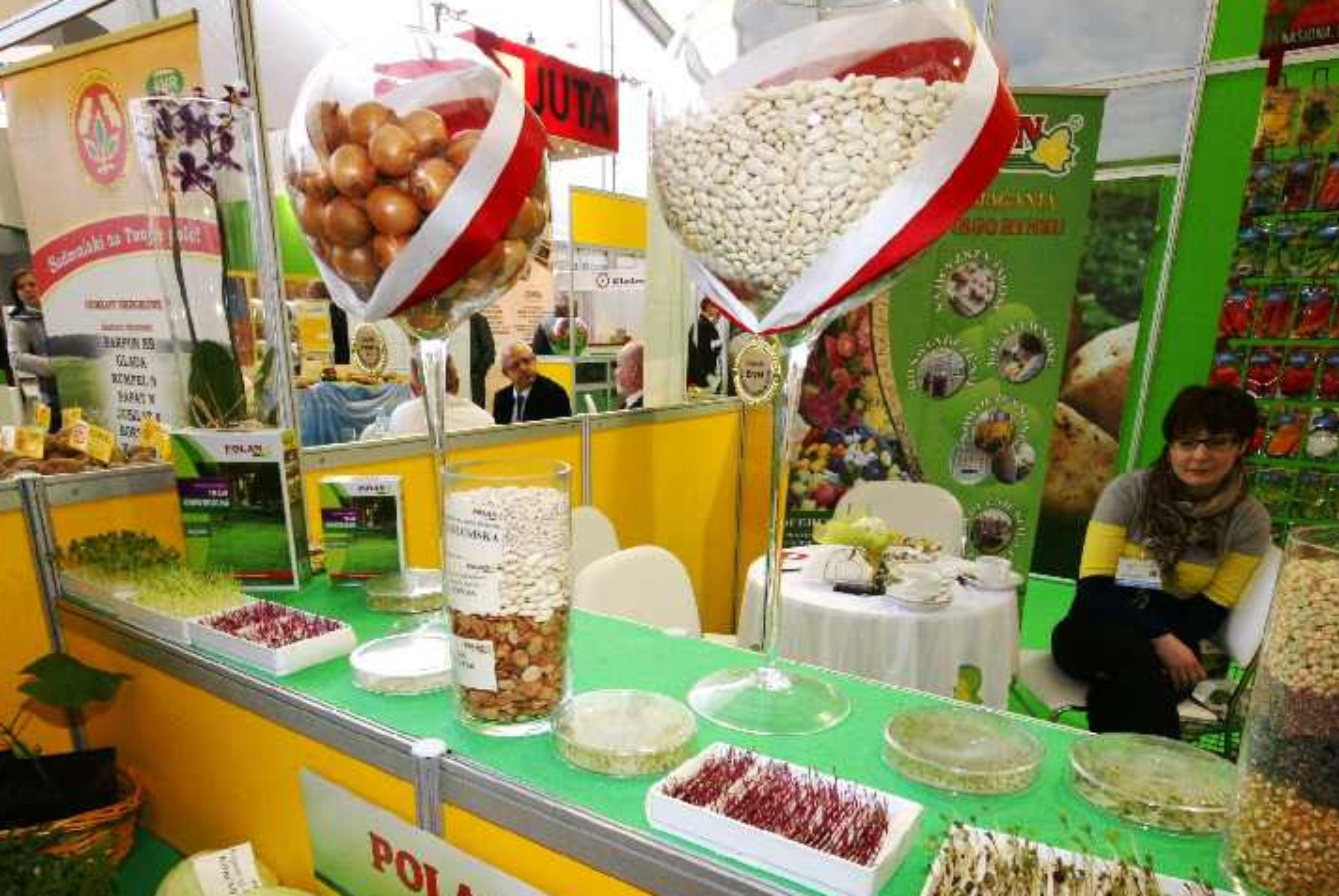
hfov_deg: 74.3
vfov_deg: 52.9
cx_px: 638
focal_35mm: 24
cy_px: 591
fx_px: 883
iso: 1250
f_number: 11
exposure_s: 1/40
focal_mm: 11
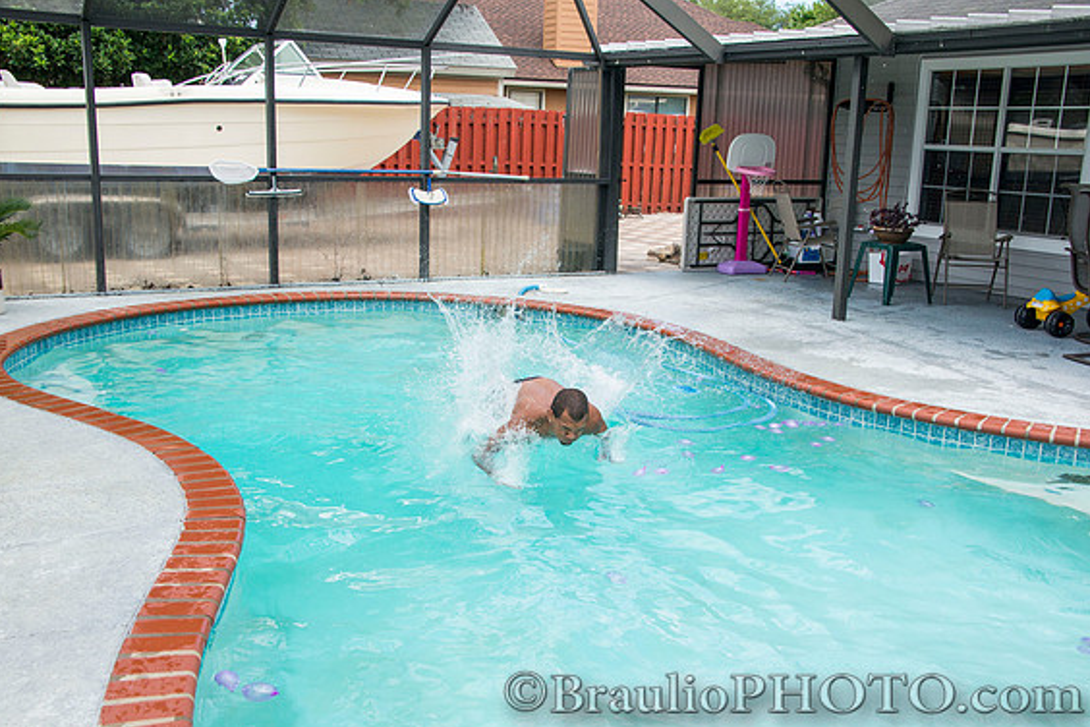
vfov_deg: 35.9
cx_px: 553
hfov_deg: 51.9
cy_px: 370
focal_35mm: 37
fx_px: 1120
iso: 400
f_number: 7.1
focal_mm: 36
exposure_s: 1/1000
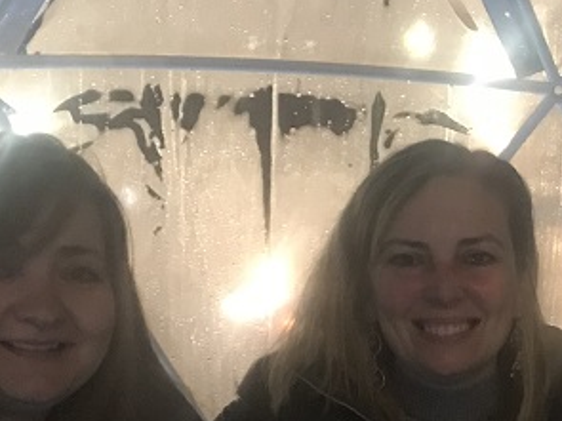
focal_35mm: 95
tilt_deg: -7.5
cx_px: 602
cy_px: 465
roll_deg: -0.9
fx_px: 1542
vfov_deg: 15.2
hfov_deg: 19.8
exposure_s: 1/4
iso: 160
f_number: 1.8
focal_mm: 3.99
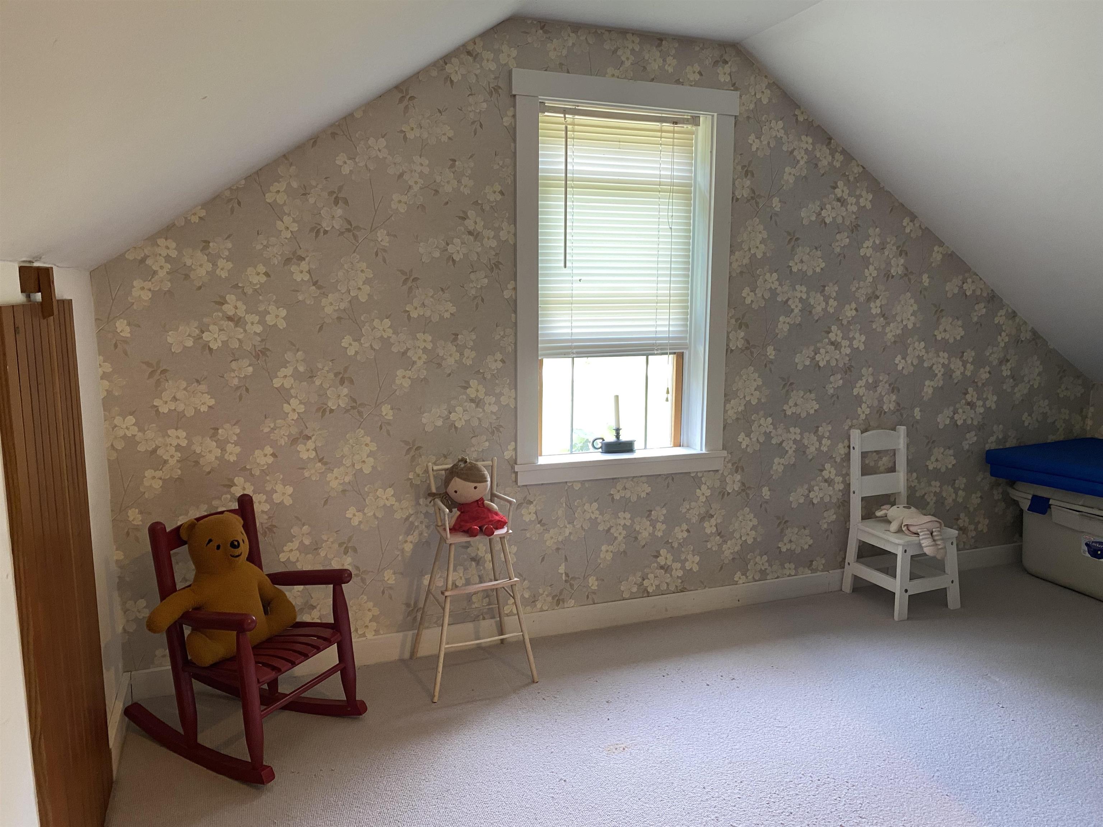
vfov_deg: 53.1
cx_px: 552
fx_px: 828
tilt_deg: -9.2
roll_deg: +0.6
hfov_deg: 67.3
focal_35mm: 26
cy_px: 414
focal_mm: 4.25
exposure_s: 1/60
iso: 160
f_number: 1.8
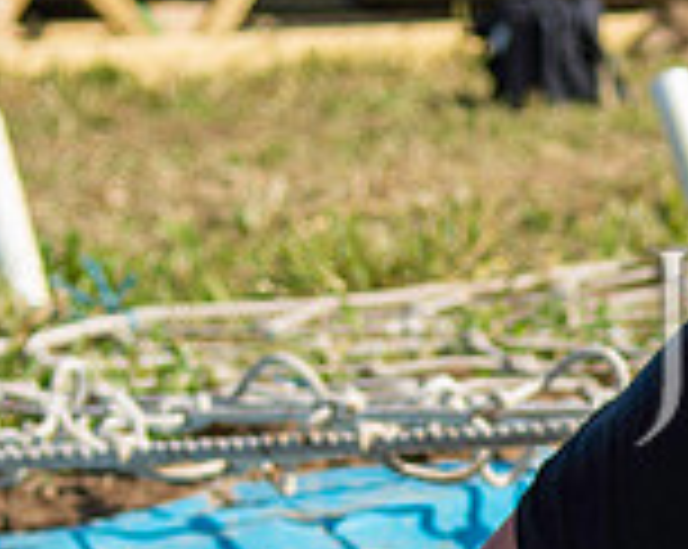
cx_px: 1003
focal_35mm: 171
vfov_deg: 8.9
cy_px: 691
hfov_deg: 10.9
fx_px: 3477
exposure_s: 1/1600
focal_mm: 32
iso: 100
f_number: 3.2
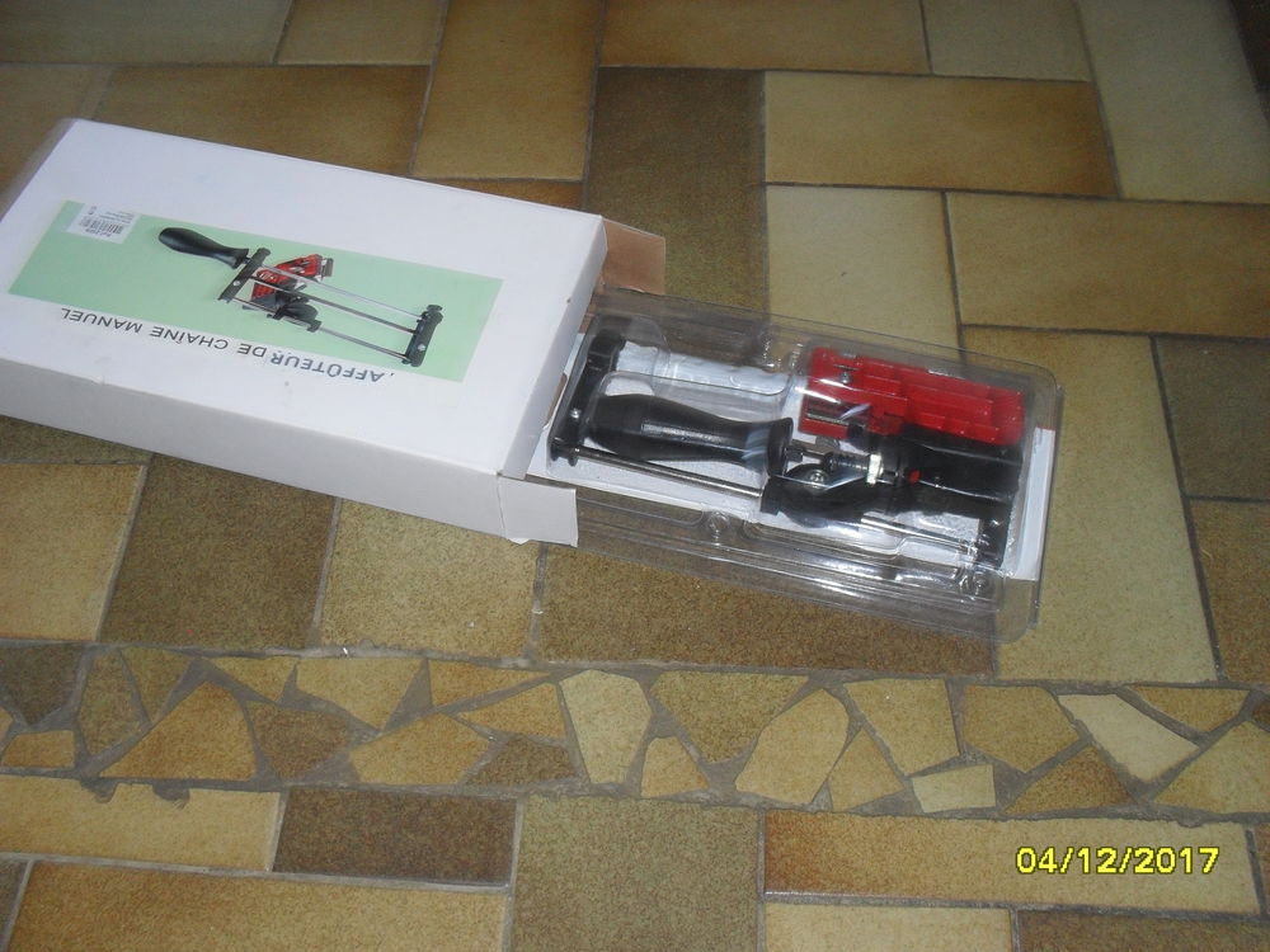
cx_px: 635
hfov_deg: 52.6
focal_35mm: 35
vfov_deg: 40.7
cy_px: 476
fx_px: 1284
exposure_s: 1/45
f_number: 3.2
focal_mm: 6.3
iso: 200
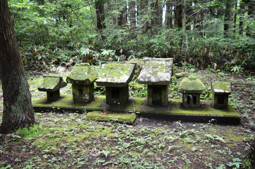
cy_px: 84
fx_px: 233
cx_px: 128
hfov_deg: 57.3
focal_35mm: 33
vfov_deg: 39.8
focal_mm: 22
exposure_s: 1/90
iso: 800
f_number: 4.8
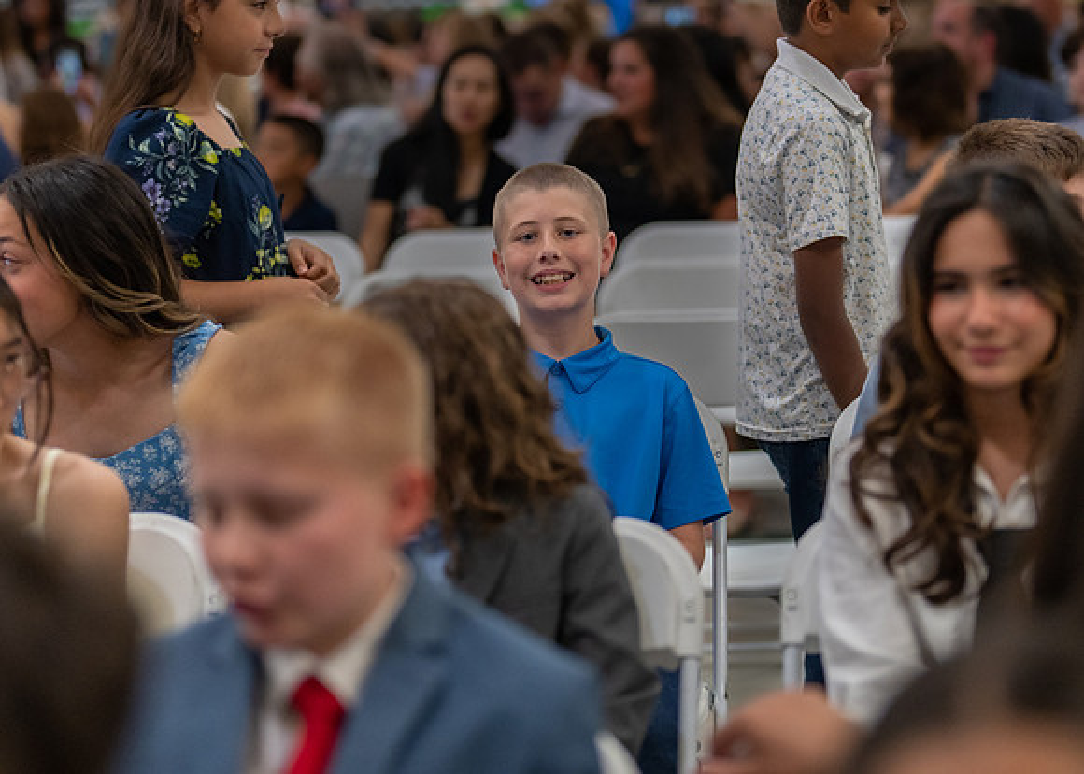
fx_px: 3001
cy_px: 304
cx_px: 600
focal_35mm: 98
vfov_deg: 14.7
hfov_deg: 20.5
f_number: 1.2
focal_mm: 50
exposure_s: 1/640
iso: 500
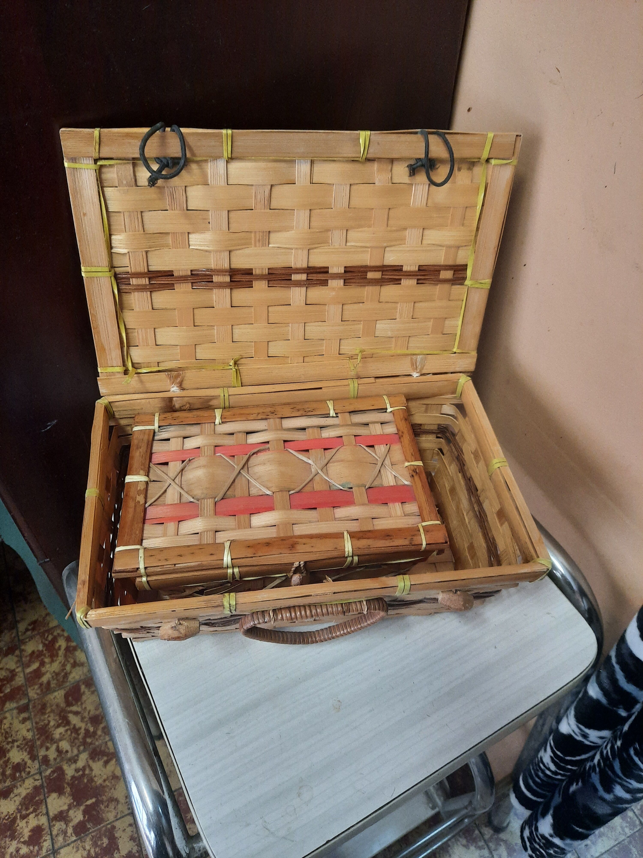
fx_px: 619
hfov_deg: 54.9
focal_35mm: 25
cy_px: 429
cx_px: 322
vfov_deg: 69.4
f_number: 2
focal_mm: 4.6
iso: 320
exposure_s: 1/50
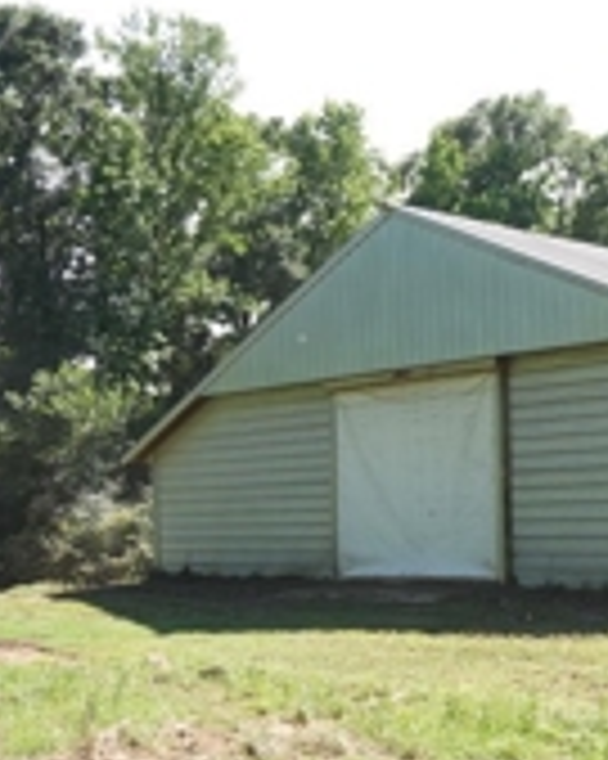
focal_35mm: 54
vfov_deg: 34.4
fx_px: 1216
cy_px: 508
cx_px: 655
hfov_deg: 26.1
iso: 500
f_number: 3.5
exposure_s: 1/1600
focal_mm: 24
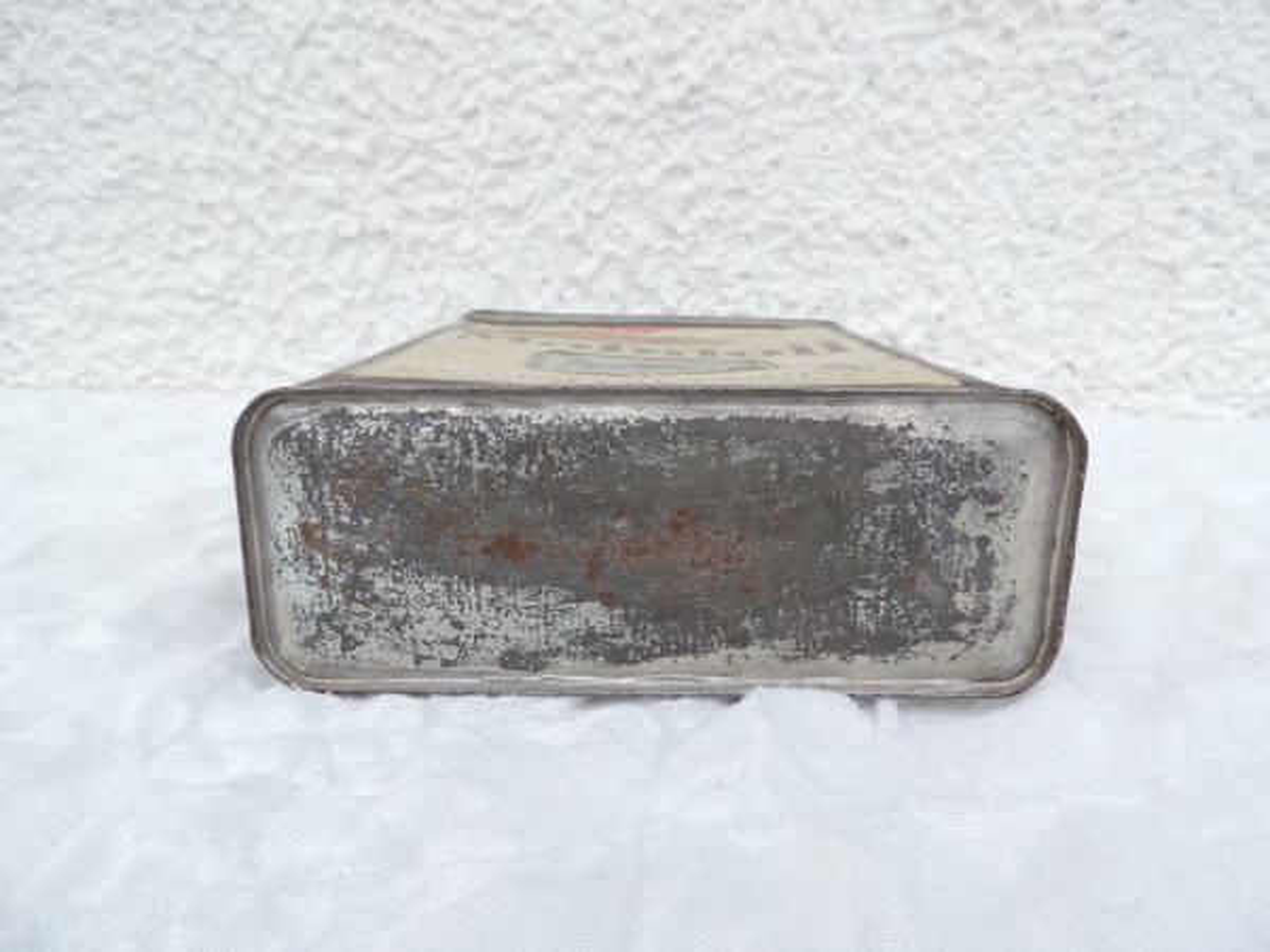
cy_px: 476
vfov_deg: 56.8
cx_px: 635
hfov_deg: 71.6
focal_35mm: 24
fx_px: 881
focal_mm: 4.3
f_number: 3
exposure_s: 1/80
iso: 80
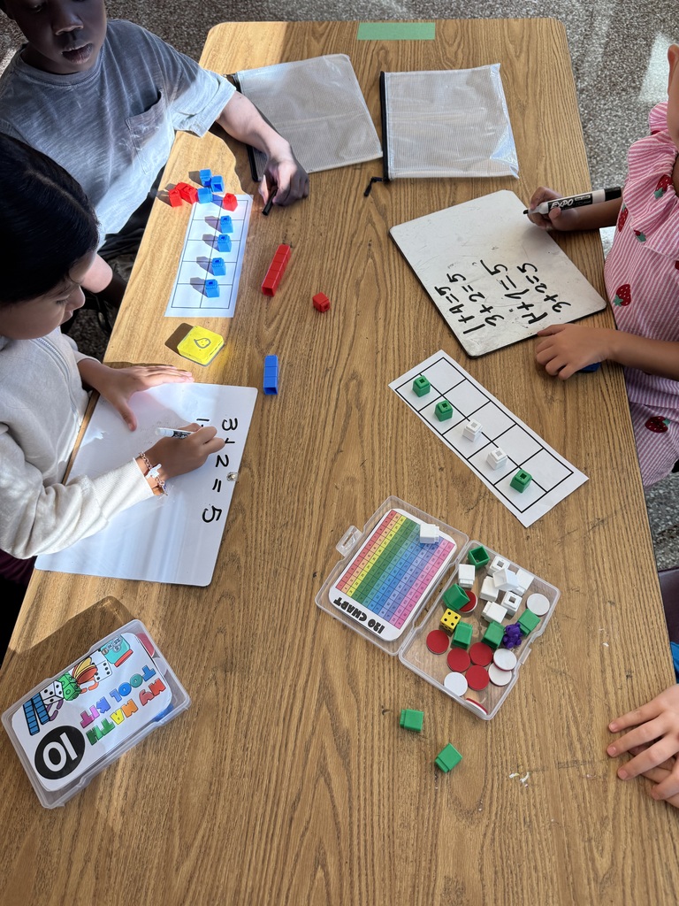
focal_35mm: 24
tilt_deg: -62.4
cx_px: 340
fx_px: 628
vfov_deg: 71.6
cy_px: 453
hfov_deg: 56.8
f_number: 1.78
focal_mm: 6.76
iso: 100
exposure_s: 1/150
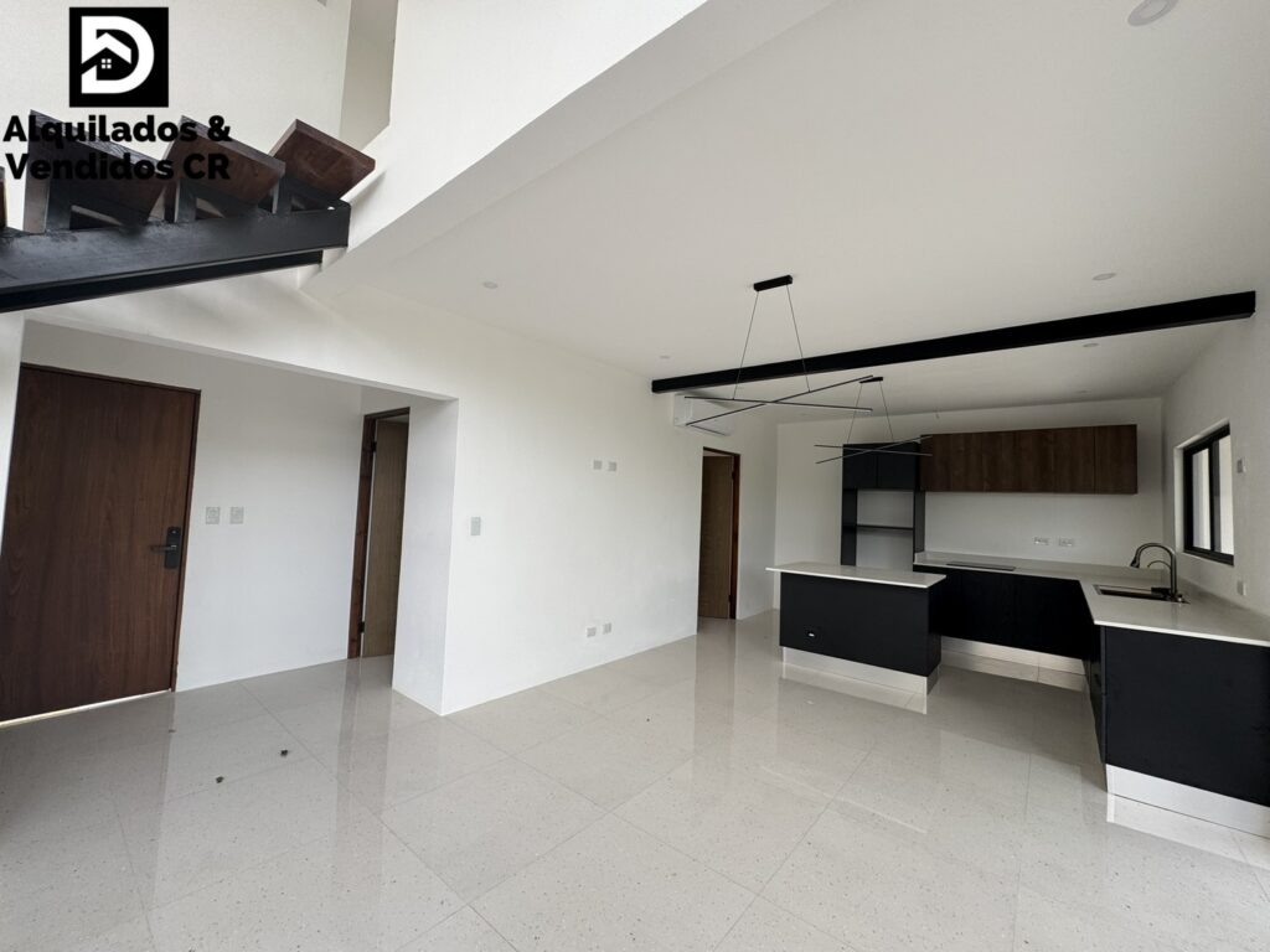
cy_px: 476
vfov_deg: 85.7
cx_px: 635
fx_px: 514
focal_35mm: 14
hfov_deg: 102.1
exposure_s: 1/100
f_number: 2.2
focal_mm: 2.22
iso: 40
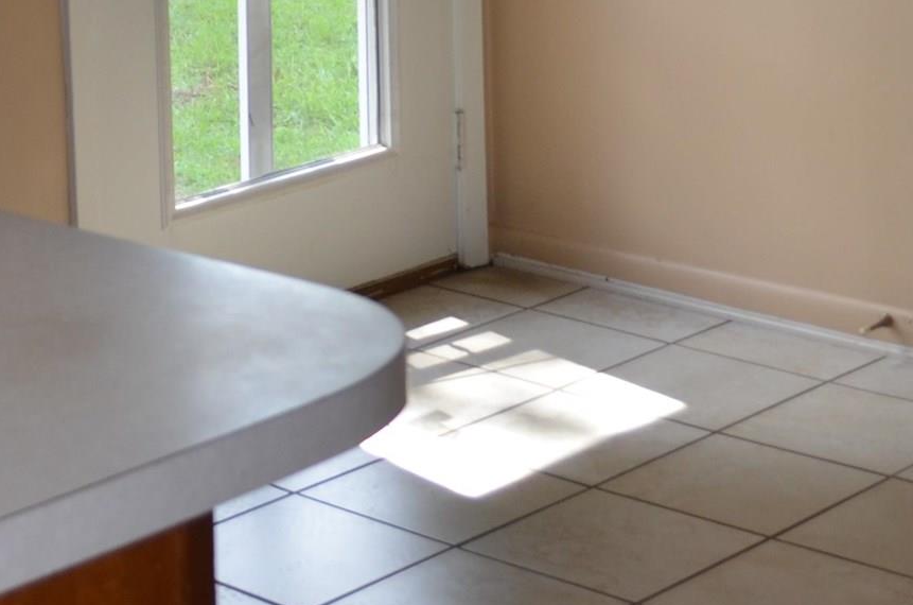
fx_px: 2708
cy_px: -212
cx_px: 150
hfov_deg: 18.9
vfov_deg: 12.3
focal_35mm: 107
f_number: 3.8
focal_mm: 20
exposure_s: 1/125
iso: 280
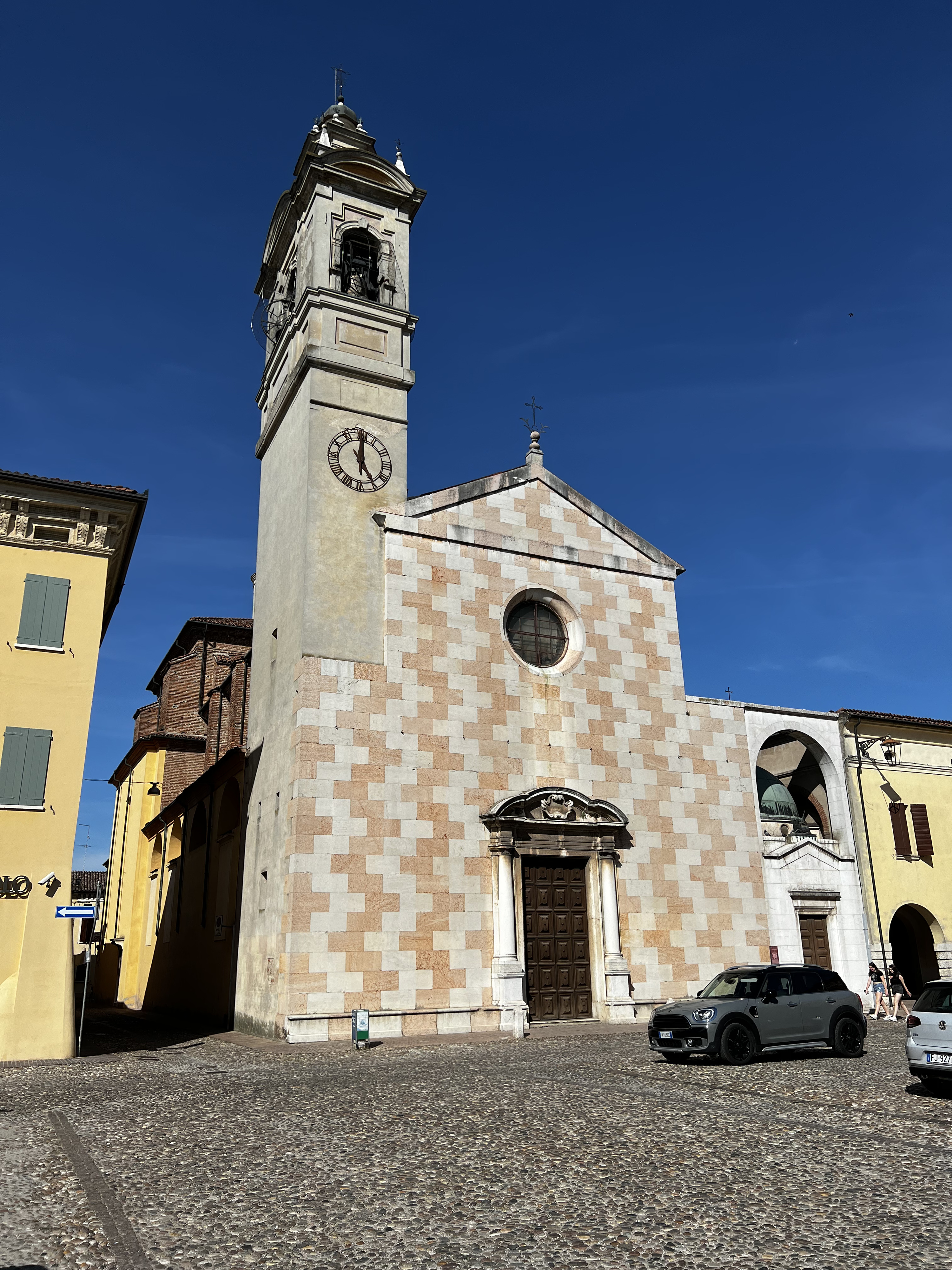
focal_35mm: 26
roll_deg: +0.2
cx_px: 476
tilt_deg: +18.8
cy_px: 635
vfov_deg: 67.3
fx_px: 953
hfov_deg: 53.1
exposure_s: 1/8696
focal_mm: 5.7
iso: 50
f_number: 1.5
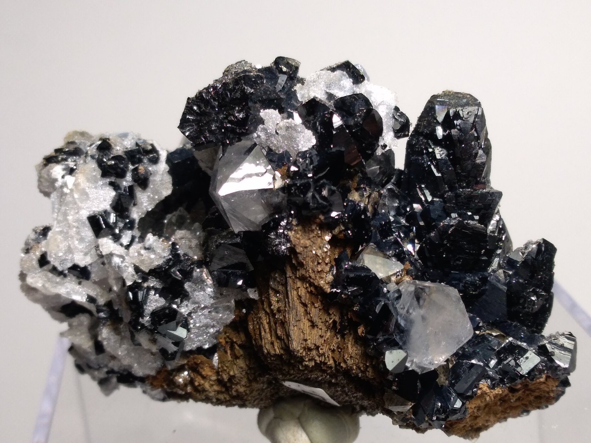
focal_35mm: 26
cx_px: 296
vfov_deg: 53.1
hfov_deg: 67.3
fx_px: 444
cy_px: 222
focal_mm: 3.54
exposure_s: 1/60
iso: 111
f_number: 2
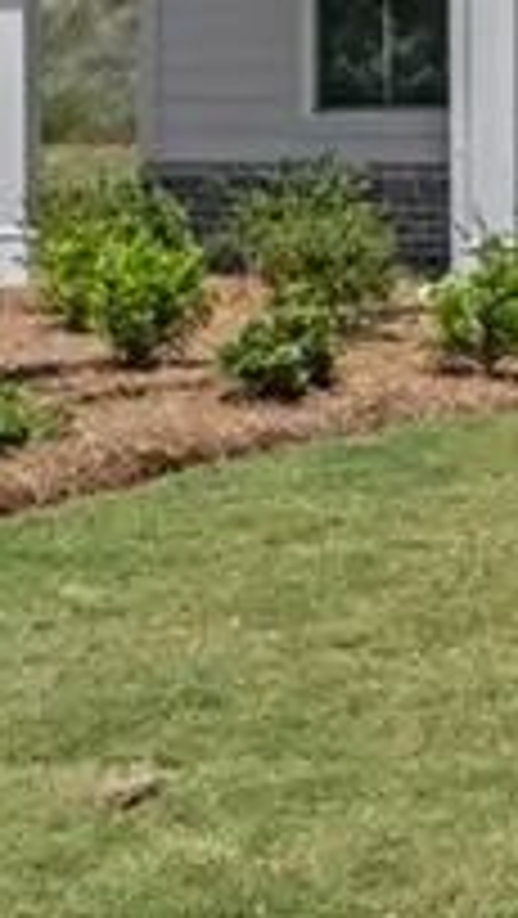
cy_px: 56
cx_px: 1140
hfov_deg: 12.2
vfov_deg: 24.4
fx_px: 2048
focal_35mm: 84
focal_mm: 16
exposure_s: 1/400
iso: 400
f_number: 16
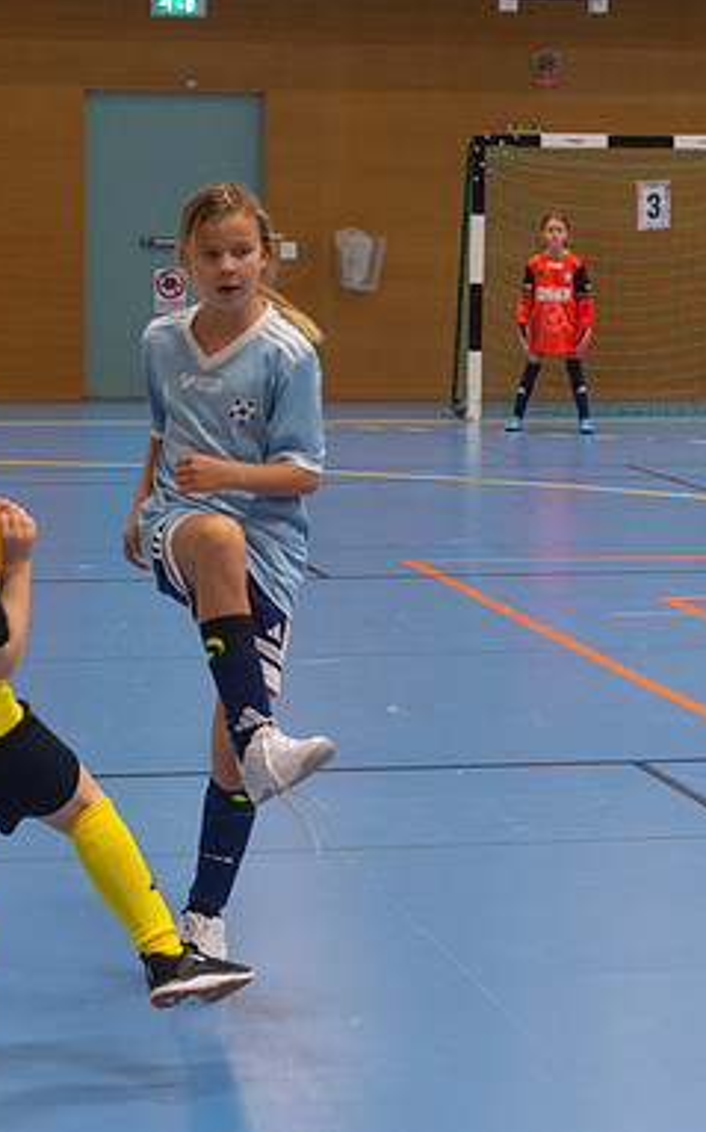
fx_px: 3359
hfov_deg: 12.0
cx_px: 298
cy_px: 565
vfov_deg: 19.1
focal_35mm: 109
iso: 3600
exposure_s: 1/400
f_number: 3.5
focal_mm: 70
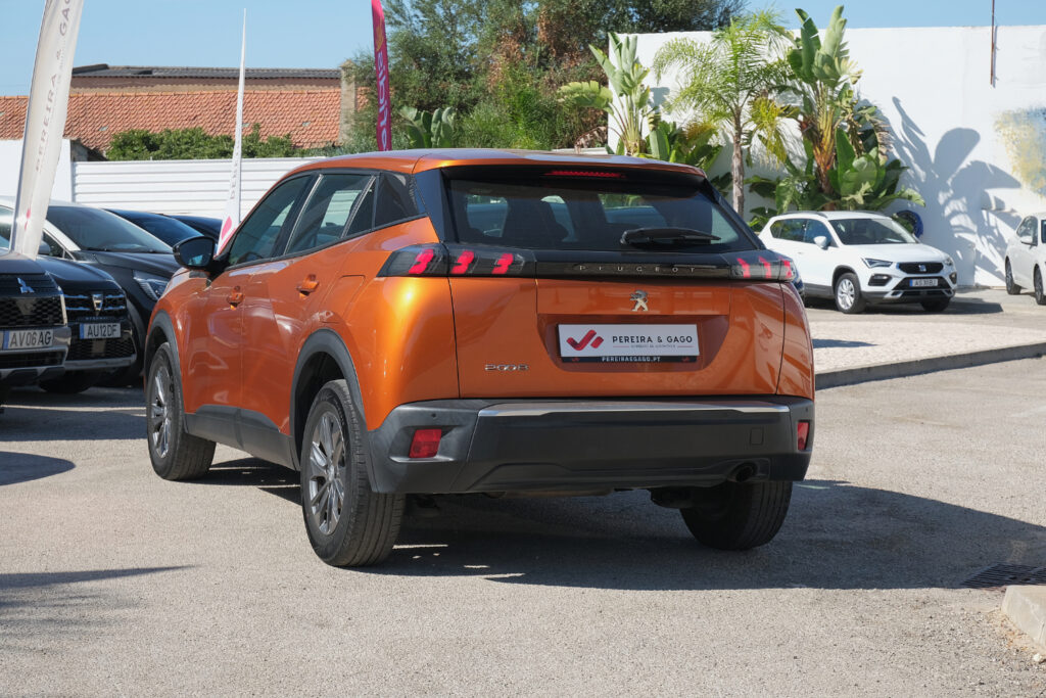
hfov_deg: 30.1
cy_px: 349
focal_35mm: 67
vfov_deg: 20.3
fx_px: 1947
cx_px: 523
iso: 160
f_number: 9
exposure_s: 1/180
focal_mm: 44.5
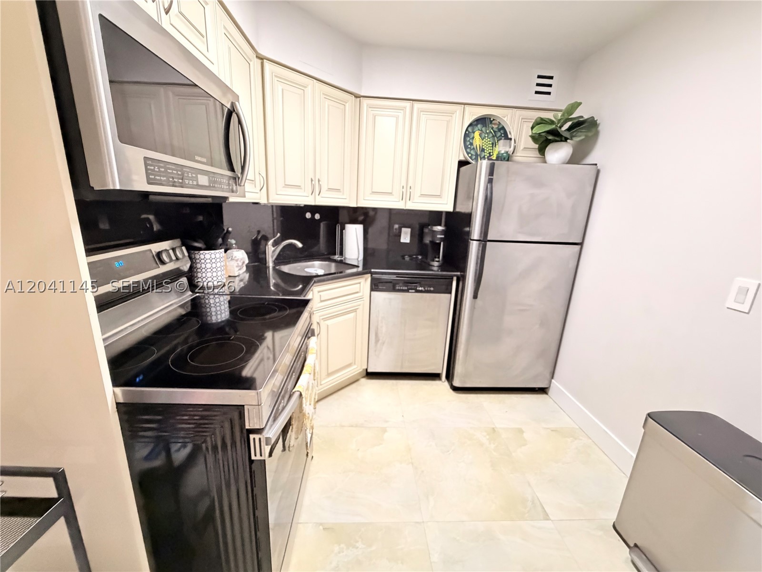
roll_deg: -1.9
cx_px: 381
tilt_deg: -14.9
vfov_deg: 85.7
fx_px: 308
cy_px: 286
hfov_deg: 102.1
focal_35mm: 14
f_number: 2.2
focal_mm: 2.22
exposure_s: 1/60
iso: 1250
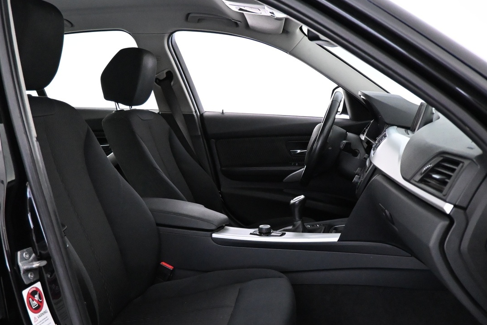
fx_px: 487
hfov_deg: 53.1
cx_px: 233
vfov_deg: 36.2
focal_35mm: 36
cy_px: 233
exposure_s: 1/60
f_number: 3.5
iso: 5000
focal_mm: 16
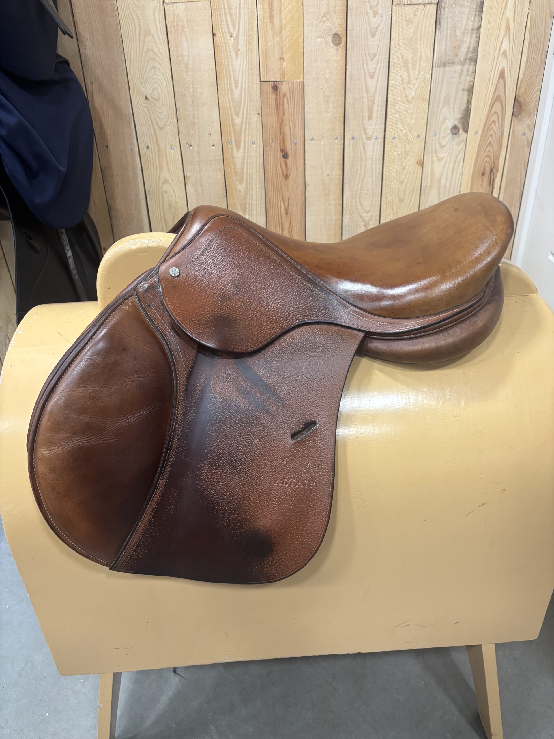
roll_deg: +2.1
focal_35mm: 26
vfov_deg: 67.3
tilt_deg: -31.3
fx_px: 555
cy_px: 370
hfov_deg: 53.1
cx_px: 277
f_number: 1.6
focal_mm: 5.96
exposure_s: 1/50
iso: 160
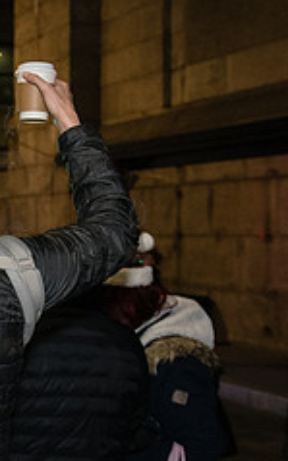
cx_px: -238
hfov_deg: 14.0
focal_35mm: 82
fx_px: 1032
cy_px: 229
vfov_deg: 25.2
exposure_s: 1/200
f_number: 3.5
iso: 4000
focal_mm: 32
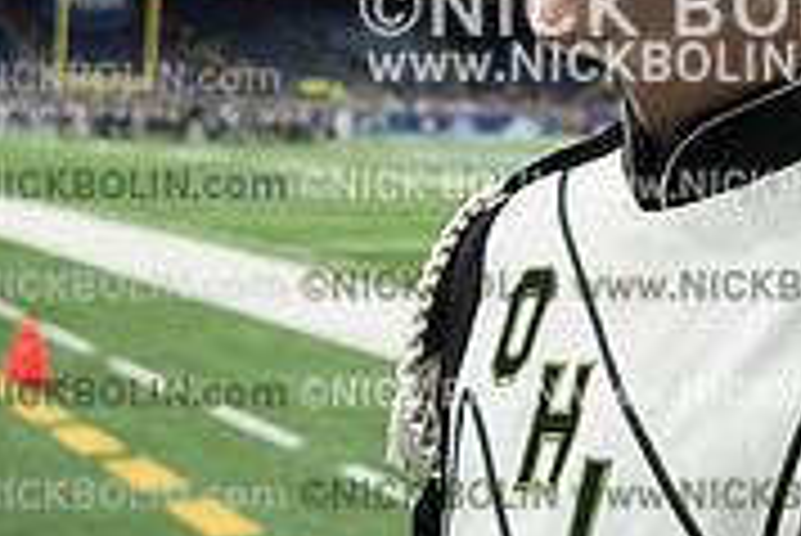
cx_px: 644
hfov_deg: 25.5
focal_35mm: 78
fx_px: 1737
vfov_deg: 16.7
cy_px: -128
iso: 1250
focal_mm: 24
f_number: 2.8
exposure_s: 1/800
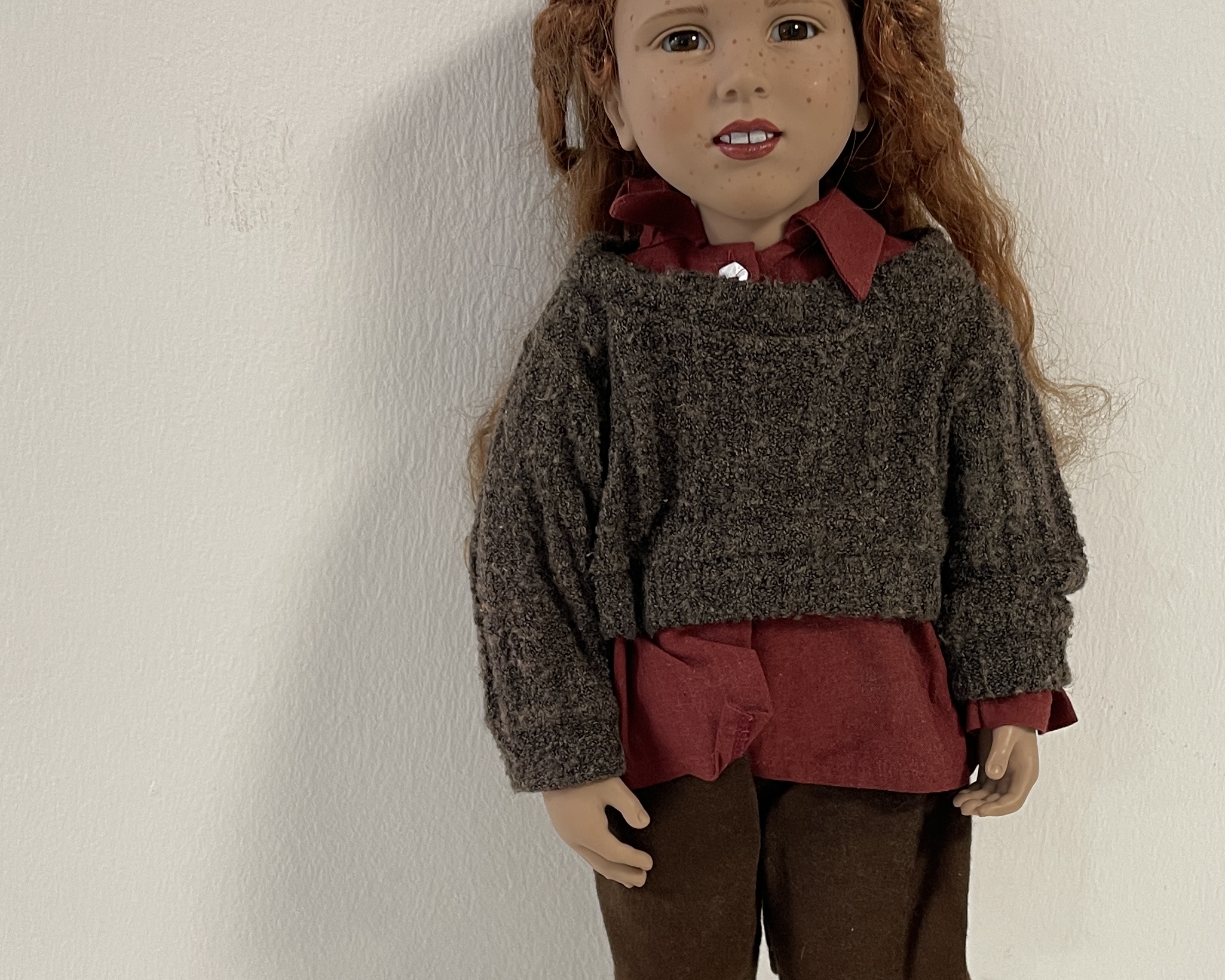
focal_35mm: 48
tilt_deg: -19.9
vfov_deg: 31.2
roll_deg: -2.6
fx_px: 1740
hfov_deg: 38.6
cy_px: 664
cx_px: 742
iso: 100
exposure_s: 1/50
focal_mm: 5.1
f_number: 1.6
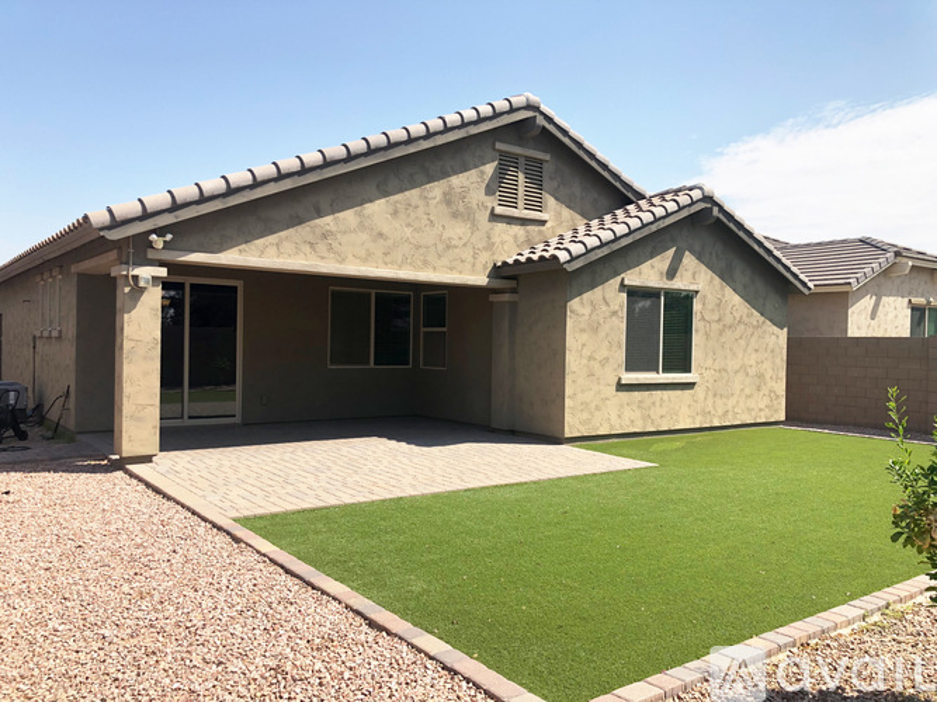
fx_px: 758
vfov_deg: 49.7
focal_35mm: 28
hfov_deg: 63.5
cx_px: 468
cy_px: 351
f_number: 1.8
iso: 20
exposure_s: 1/1389
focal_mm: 4
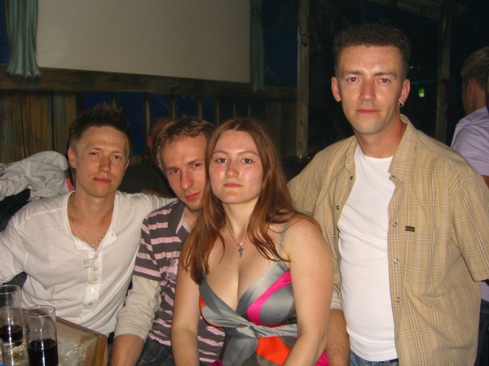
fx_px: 537
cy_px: 183
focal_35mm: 38
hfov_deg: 49.0
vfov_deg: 37.7
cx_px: 244
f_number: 2.8
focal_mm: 7.9
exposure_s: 1/60
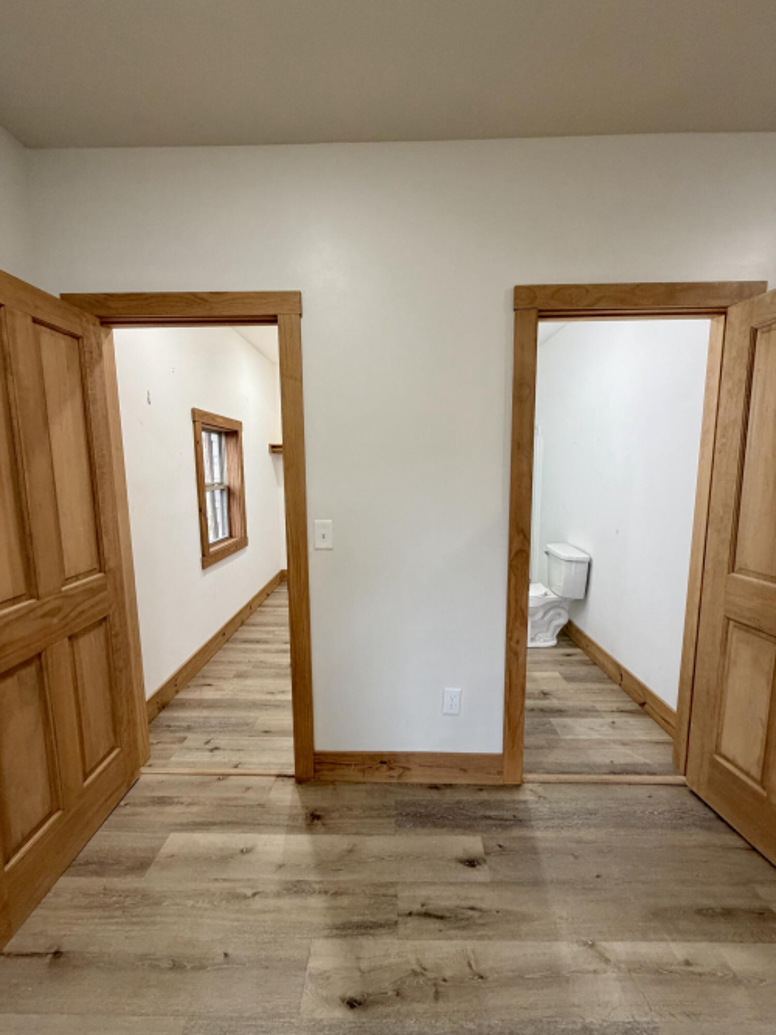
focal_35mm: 14
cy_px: 518
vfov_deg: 102.1
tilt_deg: -7.2
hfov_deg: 85.7
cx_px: 388
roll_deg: +0.6
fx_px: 419
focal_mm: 2.22
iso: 250
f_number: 2.2
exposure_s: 1/120
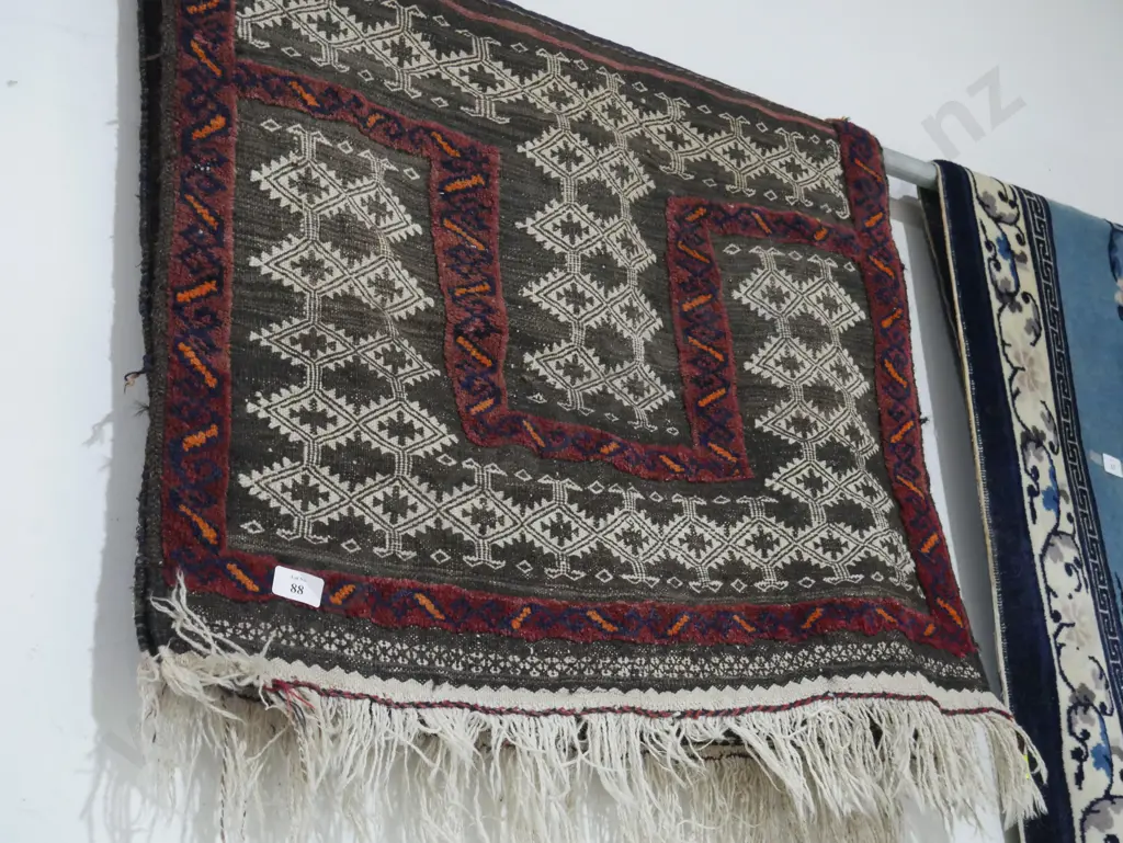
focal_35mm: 50
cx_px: 562
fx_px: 1623
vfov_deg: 29.1
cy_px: 422
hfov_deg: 38.2
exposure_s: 1/60
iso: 3200
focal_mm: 25
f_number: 5.3
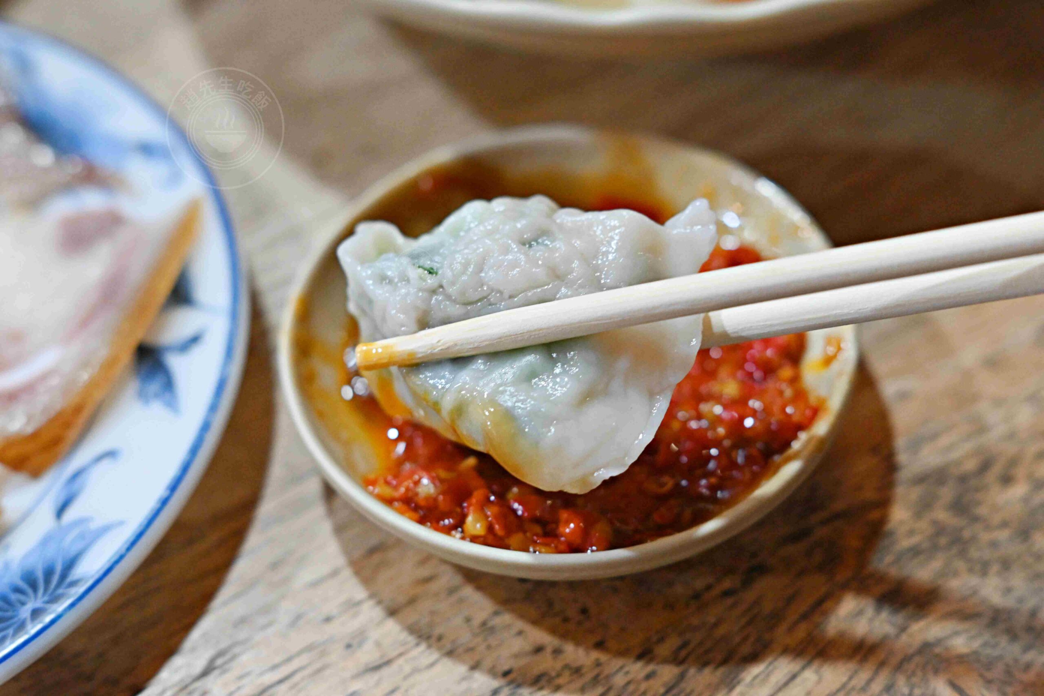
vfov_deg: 18.2
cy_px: 348
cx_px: 522
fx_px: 2175
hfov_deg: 27.0
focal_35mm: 75
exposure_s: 1/200
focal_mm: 50
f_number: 3.2
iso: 1400
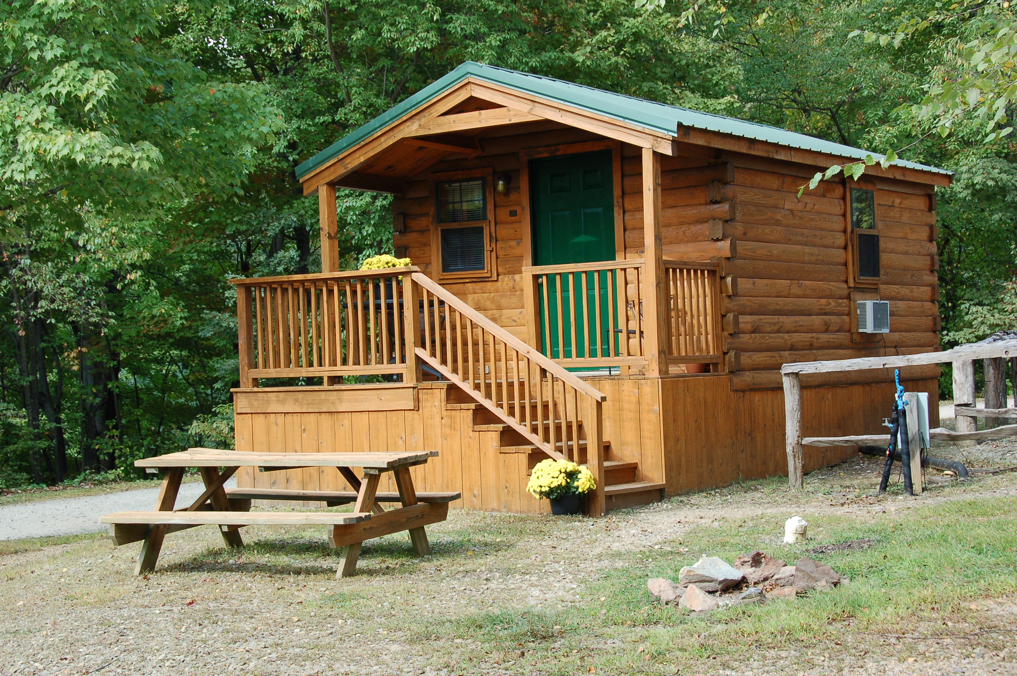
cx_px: 508
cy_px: 338
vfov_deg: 23.7
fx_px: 1609
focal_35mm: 57
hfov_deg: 35.1
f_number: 9
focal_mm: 38
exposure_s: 1/100
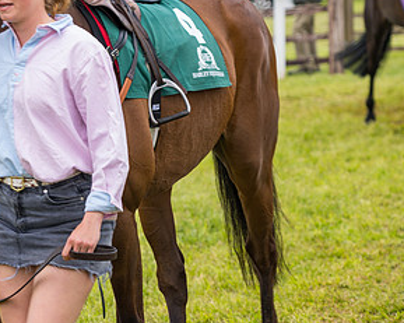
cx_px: 83
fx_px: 2689
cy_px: 100
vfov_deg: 6.9
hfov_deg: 8.6
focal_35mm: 225
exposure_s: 1/160
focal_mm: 101
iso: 50
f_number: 4
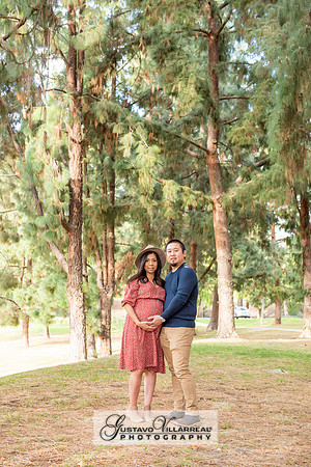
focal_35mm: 48
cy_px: 234
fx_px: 622
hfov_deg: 28.1
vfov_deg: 41.1
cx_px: 156
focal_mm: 48
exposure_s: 1/125
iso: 500
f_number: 5
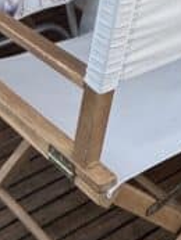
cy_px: -83
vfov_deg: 21.1
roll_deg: +3.1
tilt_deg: -14.5
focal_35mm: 83
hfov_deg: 15.5
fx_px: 578
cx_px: -135
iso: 200
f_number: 2.2
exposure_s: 1/99
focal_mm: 2.22
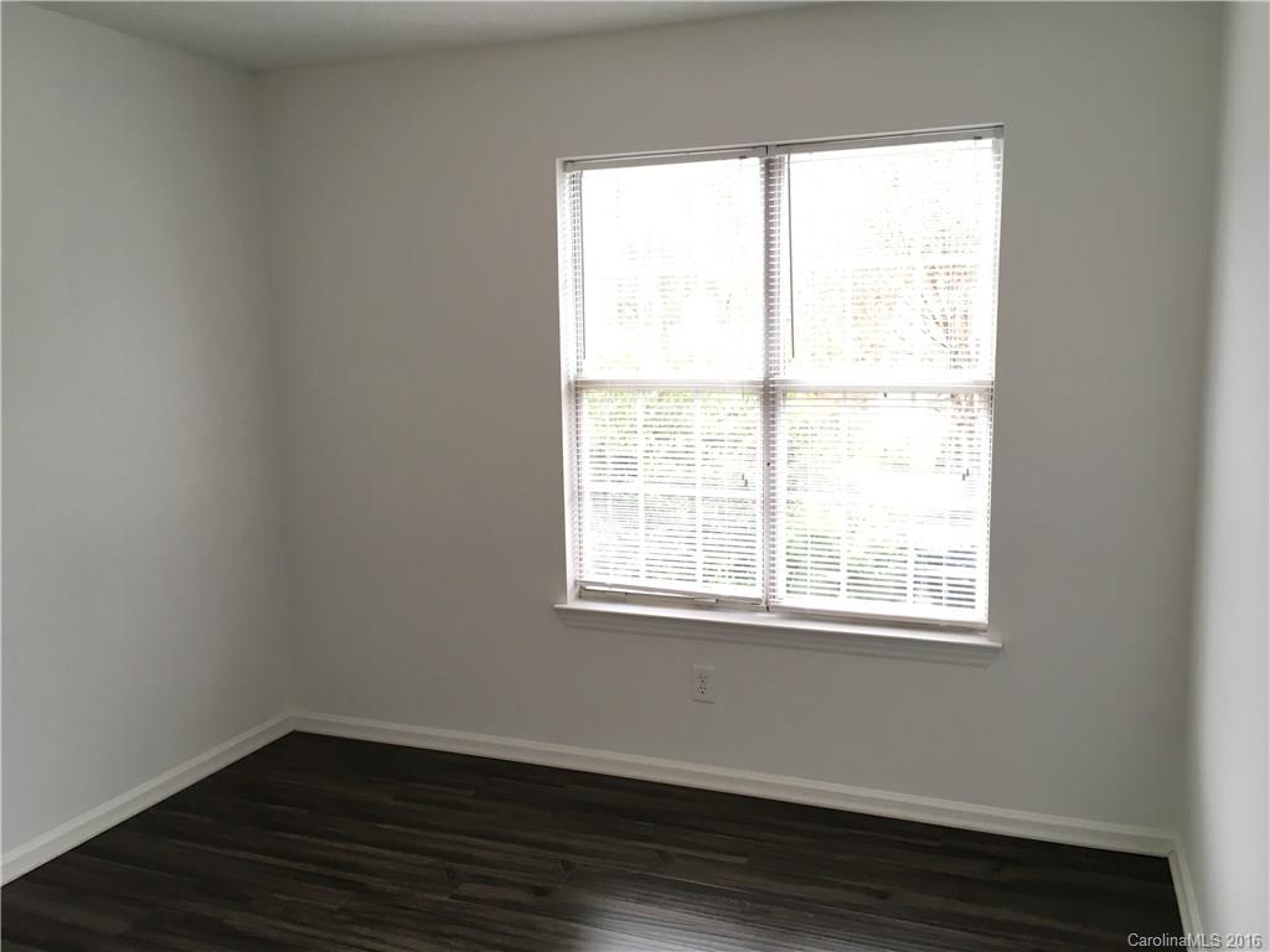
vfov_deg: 48.2
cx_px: 635
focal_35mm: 29
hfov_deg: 61.7
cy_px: 476
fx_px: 1064
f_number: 2.2
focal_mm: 4.15
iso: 25
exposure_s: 1/30
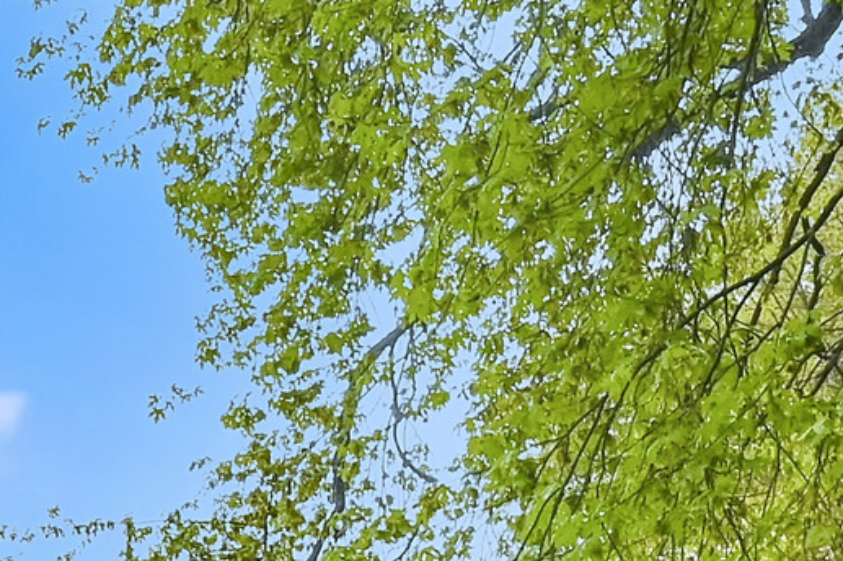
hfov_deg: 16.7
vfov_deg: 11.6
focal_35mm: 95
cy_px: 1375
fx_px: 2223
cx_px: -791
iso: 800
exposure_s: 1/800
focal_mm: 16
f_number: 8
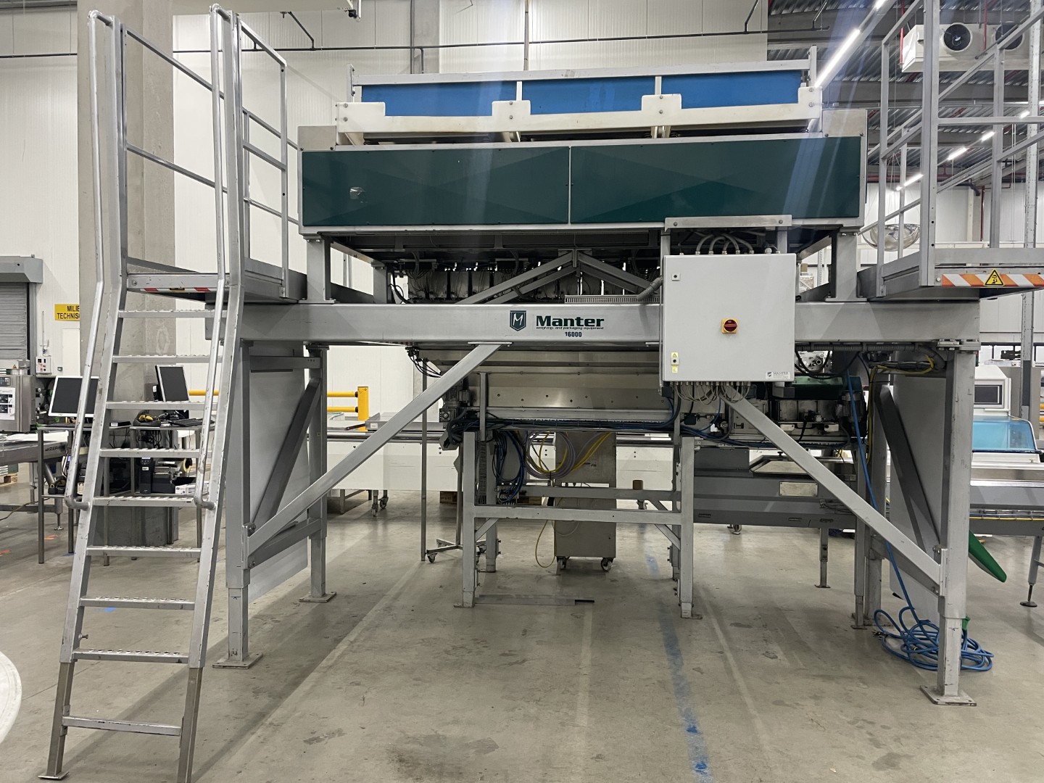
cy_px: 392
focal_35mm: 26
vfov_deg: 53.1
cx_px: 522
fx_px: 784
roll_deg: -0.6
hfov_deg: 67.3
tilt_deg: -2.1
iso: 200
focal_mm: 4.2
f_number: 1.6
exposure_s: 1/60
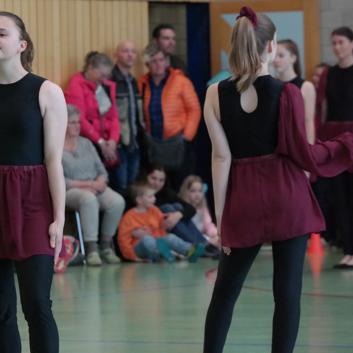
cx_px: 120
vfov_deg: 6.1
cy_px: 170
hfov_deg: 6.1
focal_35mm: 286
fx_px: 3300
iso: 3200
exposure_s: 1/160
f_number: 5
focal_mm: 130
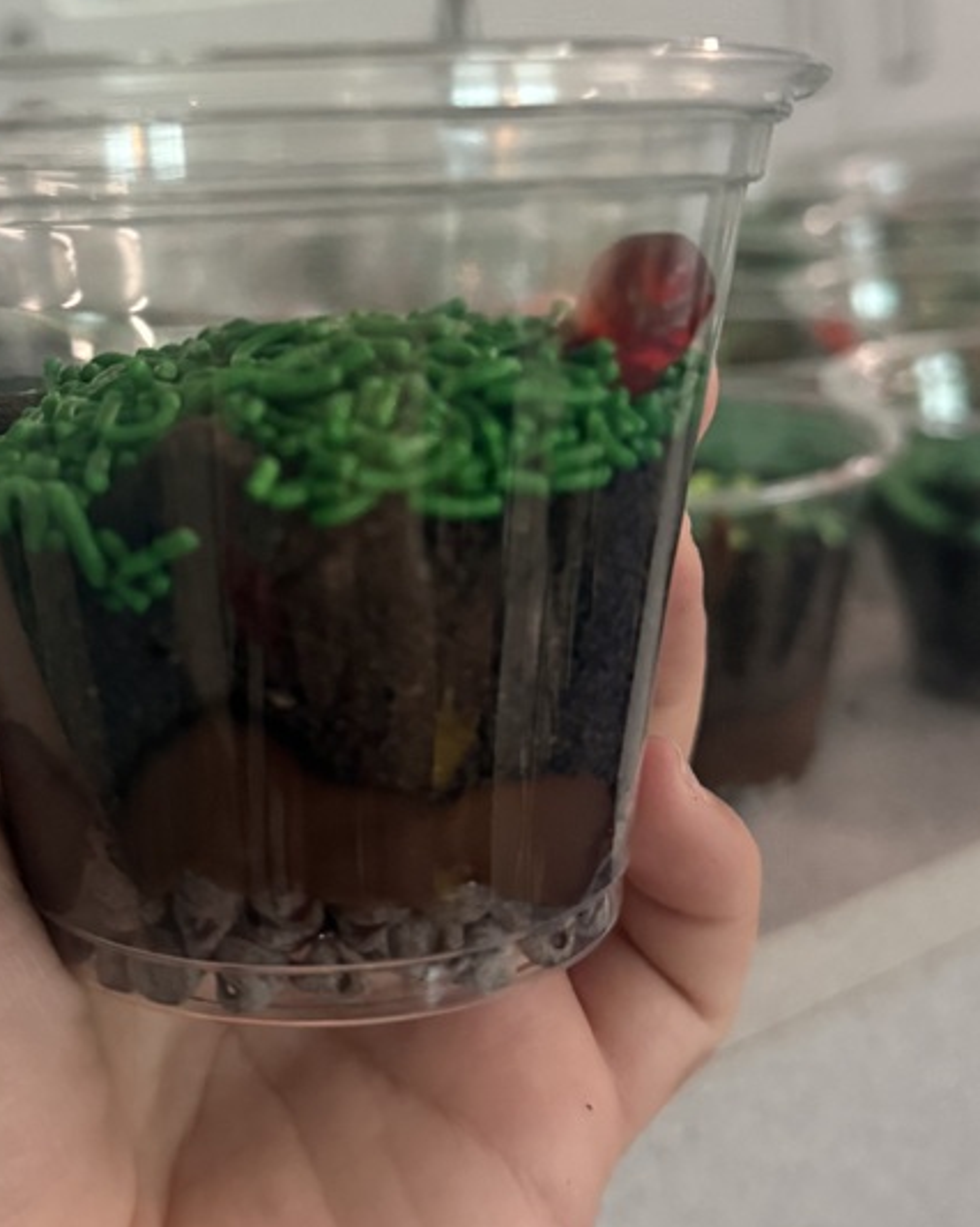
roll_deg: +4.6
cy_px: 405
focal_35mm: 45
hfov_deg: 33.3
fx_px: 1632
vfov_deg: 40.6
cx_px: 373
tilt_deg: -12.5
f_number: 1.78
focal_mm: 6.76
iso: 640
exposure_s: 1/60
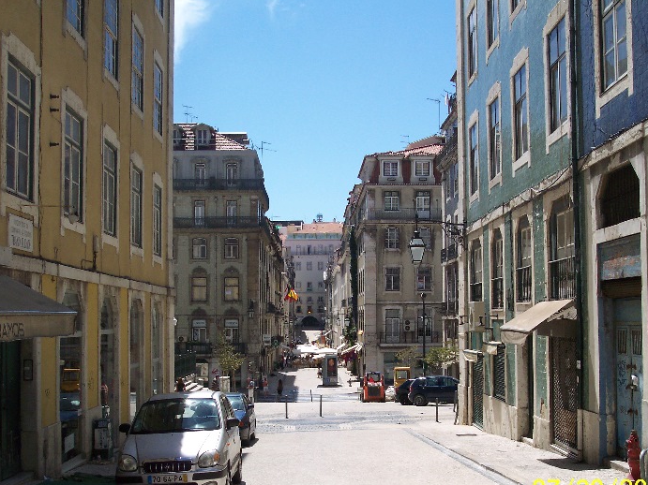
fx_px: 824
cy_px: 280
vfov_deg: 32.8
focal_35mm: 44
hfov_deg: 42.9
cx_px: 339
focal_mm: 8
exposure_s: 1/700
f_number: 4.8
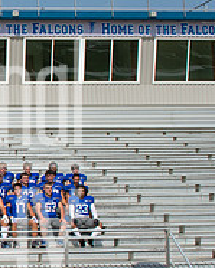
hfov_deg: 14.4
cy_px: 151
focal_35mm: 91
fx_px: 723
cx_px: -200
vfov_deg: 21.0
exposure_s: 1/250
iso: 100
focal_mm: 24
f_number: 10
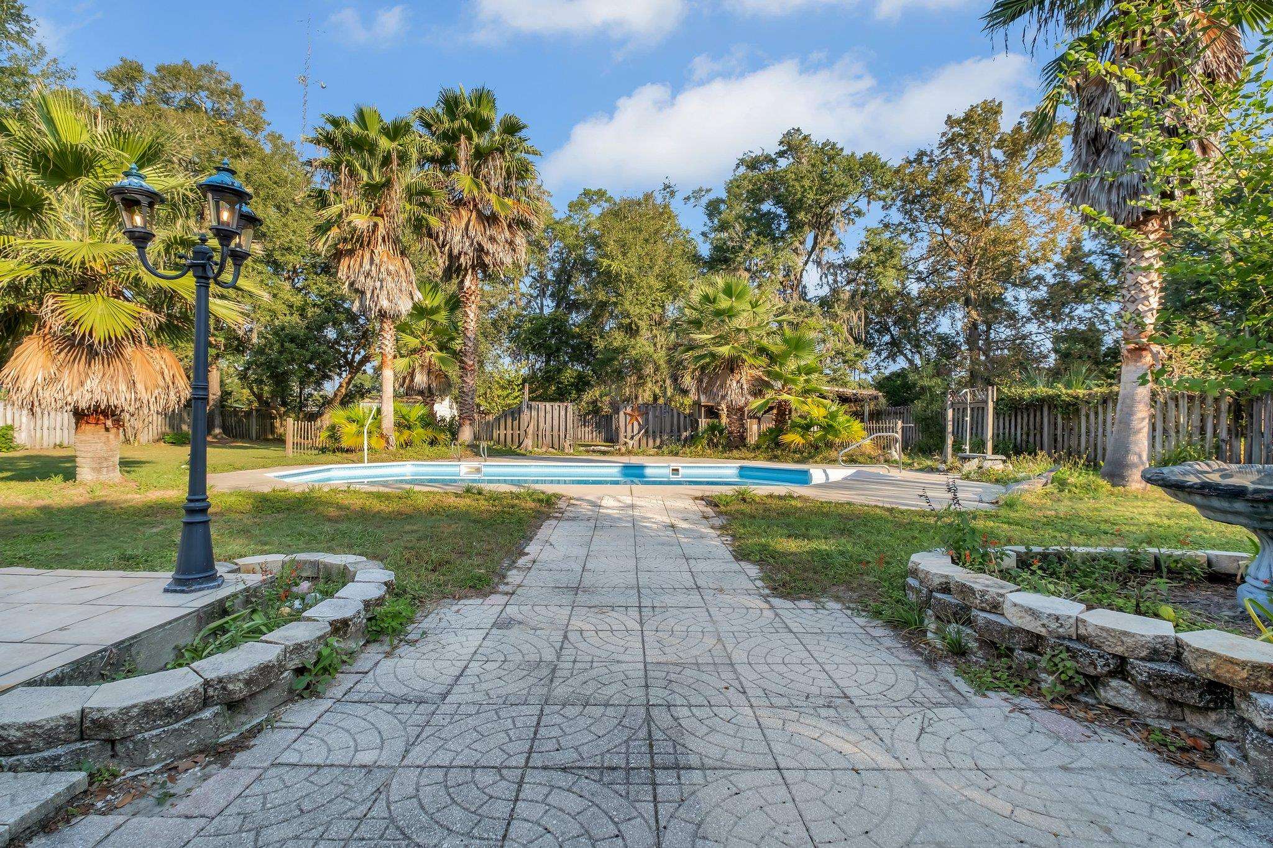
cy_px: 424
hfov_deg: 100.4
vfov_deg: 77.3
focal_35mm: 15
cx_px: 636
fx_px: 530
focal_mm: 10
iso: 400
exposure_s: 1/280
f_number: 8
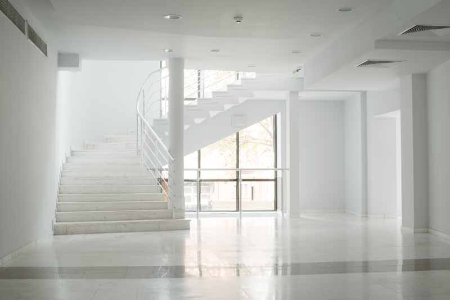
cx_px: 225
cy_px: 150
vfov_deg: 27.0
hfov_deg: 39.6
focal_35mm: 50
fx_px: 625
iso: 100
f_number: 16
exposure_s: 1/1.67
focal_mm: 50
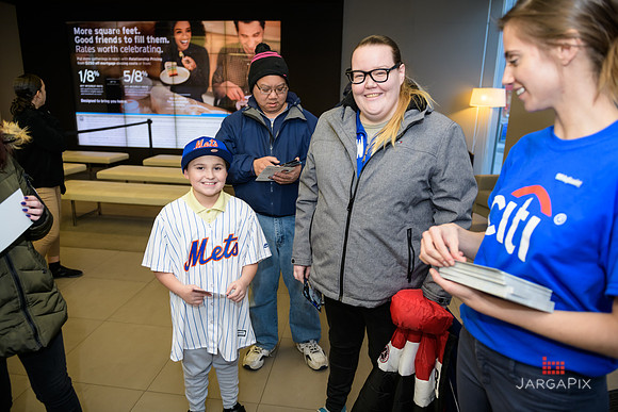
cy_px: 206
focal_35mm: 24
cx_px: 309
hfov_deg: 73.7
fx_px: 412
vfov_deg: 53.2
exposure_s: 1/125
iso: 400
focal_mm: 24
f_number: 3.2
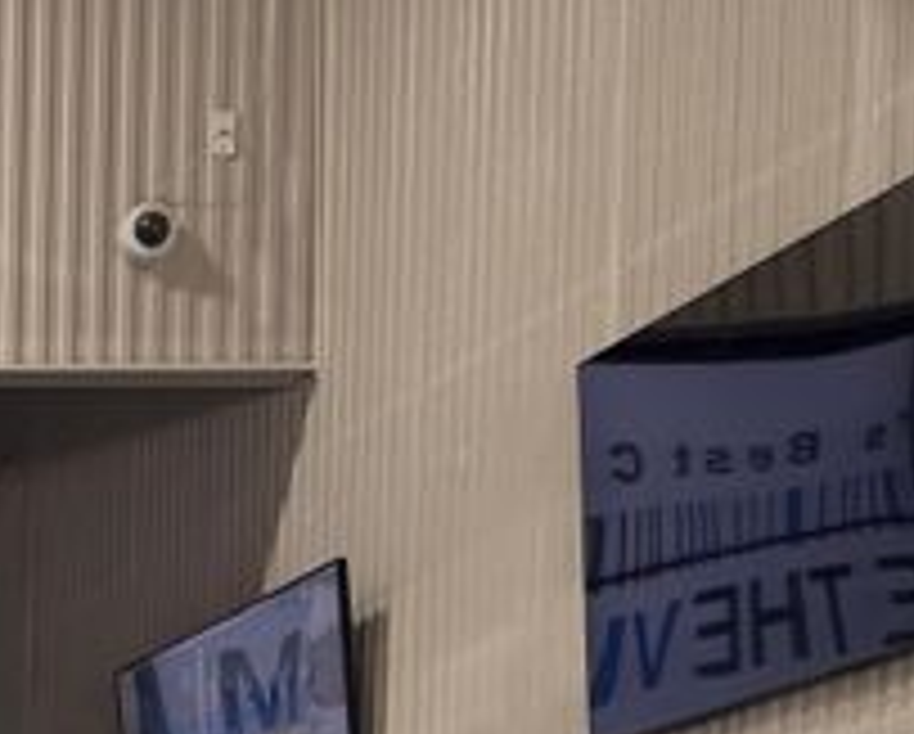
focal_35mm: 118
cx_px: -1022
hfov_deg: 13.5
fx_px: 3197
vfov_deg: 11.7
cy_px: 1500
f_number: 1.78
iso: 64
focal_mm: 6.76
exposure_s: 1/160
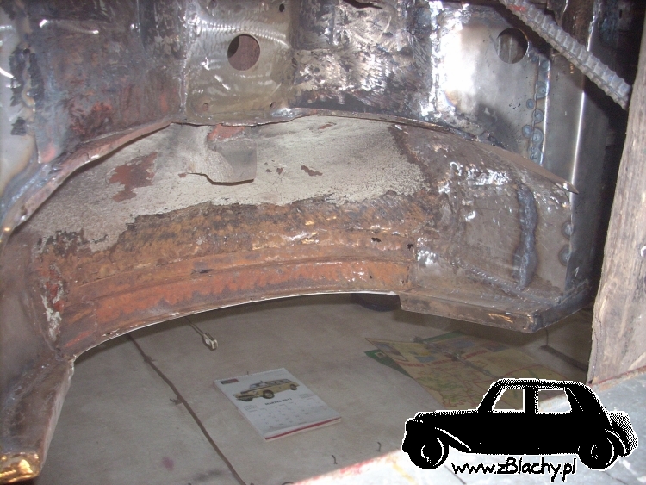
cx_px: 323
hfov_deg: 50.1
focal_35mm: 37
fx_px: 691
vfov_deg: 38.7
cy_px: 242
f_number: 2.8
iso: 200
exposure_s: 1/60
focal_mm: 6.2
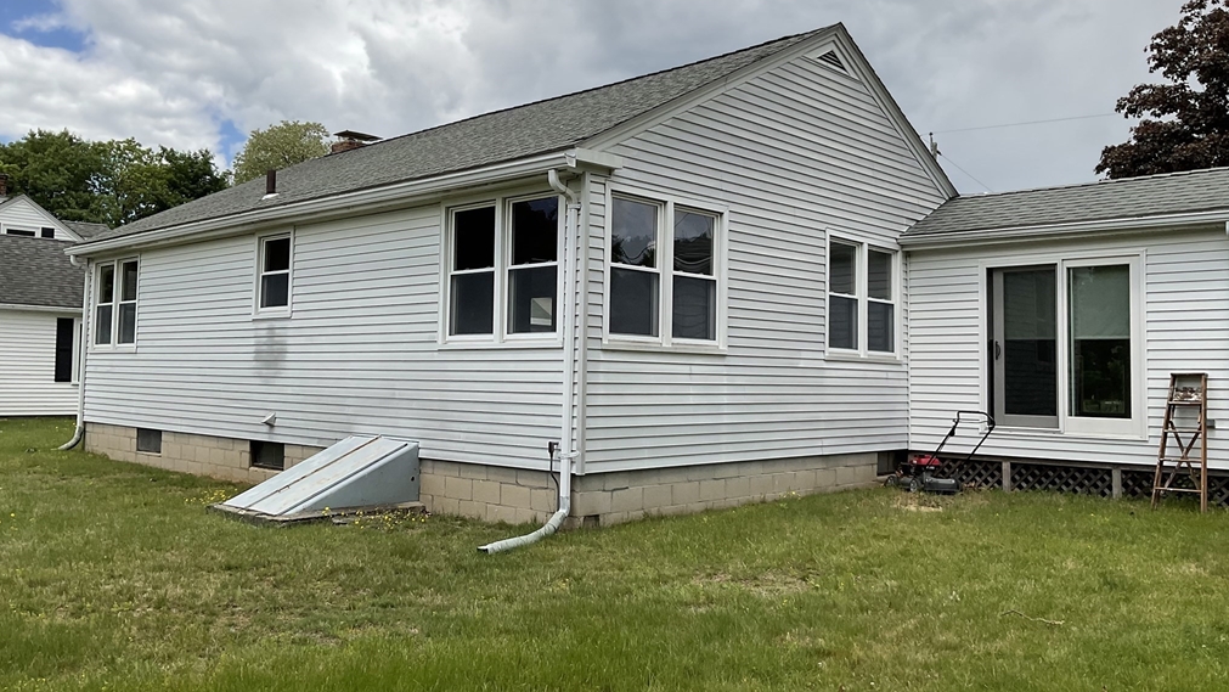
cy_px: 322
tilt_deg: +3.5
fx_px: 1043
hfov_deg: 61.0
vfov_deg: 36.7
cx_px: 611
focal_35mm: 32
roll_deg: -2.0
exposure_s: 1/1984
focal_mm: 3
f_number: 1.8
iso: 16
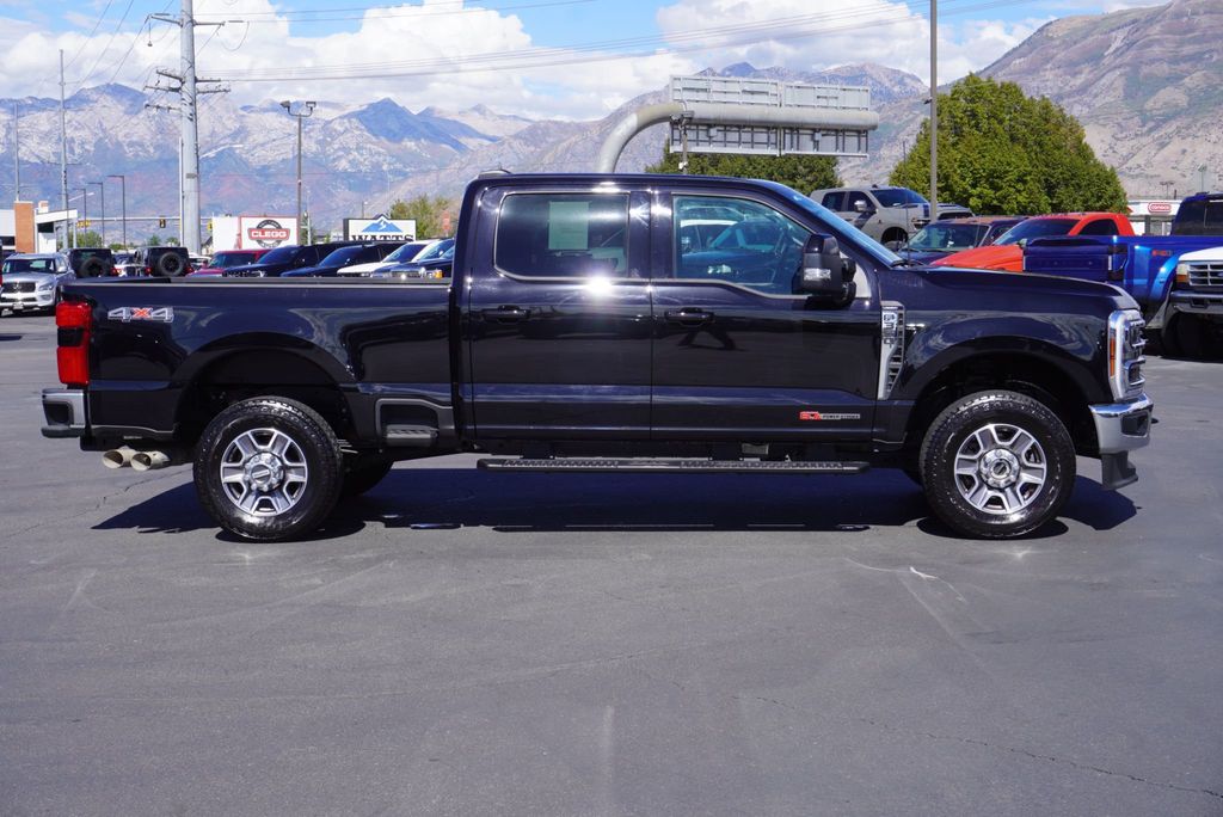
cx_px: 612
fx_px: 1683
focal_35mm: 50
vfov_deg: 27.3
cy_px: 408
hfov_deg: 39.9
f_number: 11
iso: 100
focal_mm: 33
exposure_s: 1/125
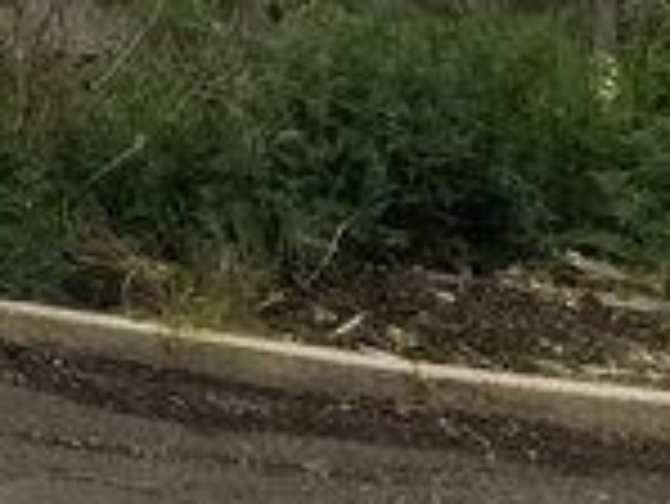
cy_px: -490
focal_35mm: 86
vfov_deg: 14.4
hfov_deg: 13.3
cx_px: -1106
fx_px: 1666
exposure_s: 1/1179
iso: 50
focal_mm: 2.35
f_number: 2.2
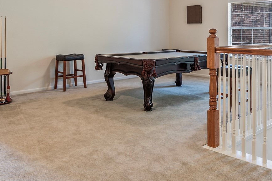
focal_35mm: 40
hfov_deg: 48.5
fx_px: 302
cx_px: 133
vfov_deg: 32.3
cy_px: 32
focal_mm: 16
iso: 125
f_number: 6.3
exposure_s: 1/2
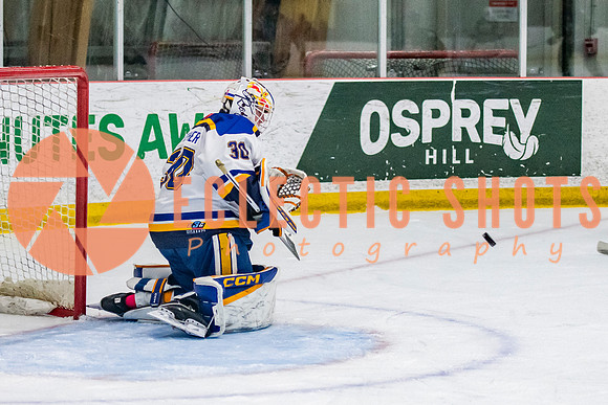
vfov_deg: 7.3
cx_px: 269
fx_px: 3185
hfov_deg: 10.9
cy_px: 194
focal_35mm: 189
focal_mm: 75
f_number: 3.2
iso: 2000
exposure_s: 1/640
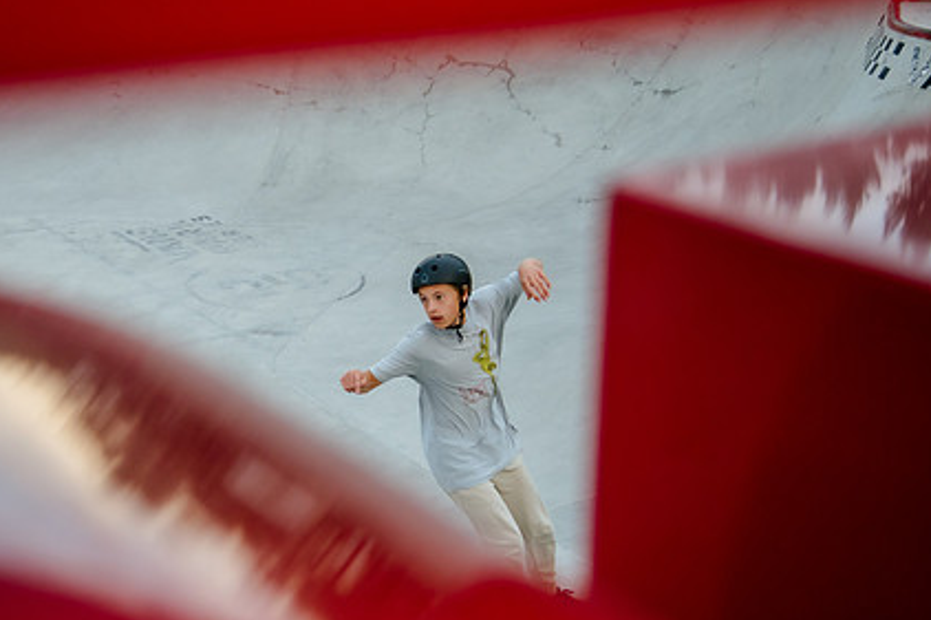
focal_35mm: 66
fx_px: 1706
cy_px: 380
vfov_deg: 20.6
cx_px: 315
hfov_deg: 30.3
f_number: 4
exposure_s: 1/640
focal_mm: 48
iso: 2500
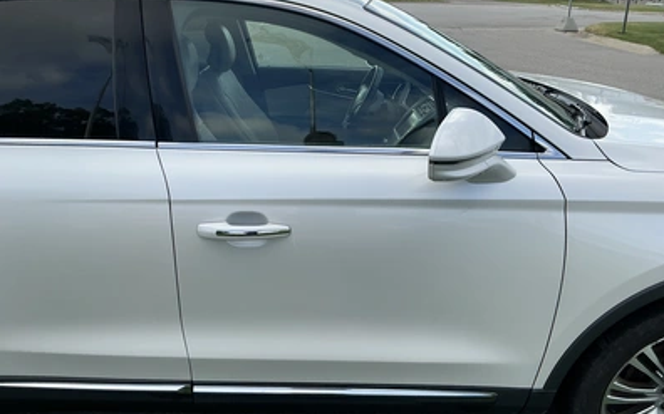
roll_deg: -1.2
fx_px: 543
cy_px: 186
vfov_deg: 41.7
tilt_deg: -18.4
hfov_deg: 62.9
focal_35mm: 30
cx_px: 334
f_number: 1.8
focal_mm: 3
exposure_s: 1/944
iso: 25
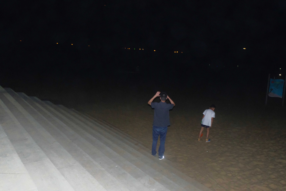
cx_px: 143
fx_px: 254
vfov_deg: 41.1
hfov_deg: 58.7
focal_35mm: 32
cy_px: 96
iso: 3200
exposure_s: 1/30
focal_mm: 21.1
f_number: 4
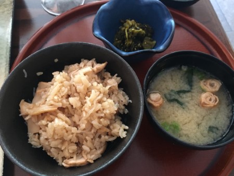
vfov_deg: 48.3
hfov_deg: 61.6
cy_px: 88
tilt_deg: -63.0
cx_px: 117
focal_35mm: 29
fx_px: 196
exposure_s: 1/20
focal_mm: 4.15
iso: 200
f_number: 2.2
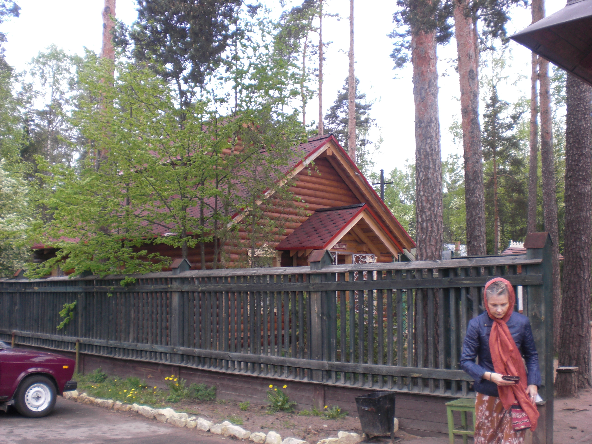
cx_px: 296
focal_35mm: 38
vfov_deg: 37.7
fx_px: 650
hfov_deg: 49.0
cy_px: 222
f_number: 3.1
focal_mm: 6.3
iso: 64
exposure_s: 1/80
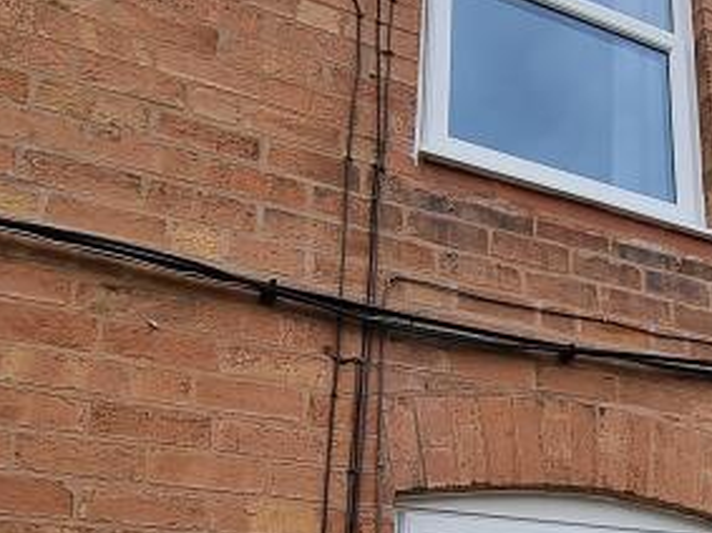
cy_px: 392
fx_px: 966
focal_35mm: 47
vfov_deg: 30.4
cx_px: 659
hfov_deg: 37.4
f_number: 2.2
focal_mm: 2.2
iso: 50
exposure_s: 1/498
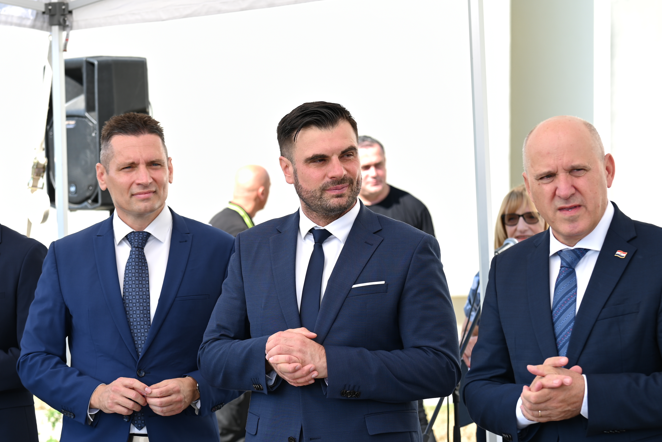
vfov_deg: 12.8
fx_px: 1968
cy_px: 244
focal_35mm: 107
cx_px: 227
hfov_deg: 19.0
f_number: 4
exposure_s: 1/125
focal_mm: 73
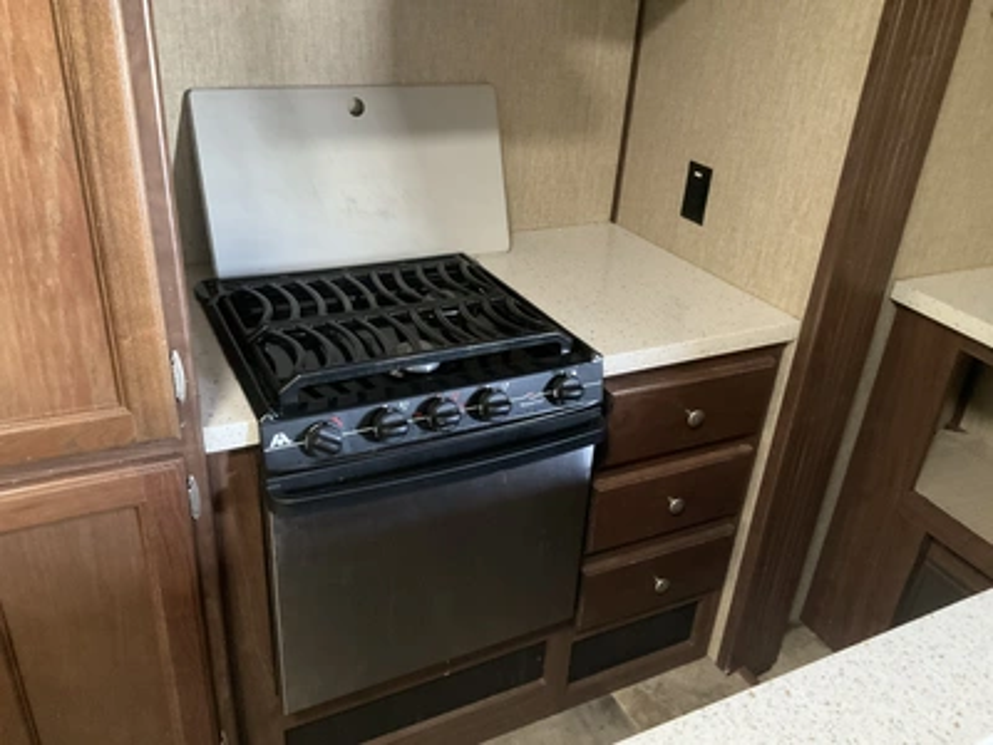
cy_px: 372
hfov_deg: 61.7
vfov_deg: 48.2
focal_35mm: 29
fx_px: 832
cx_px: 496
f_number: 1.8
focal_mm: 3
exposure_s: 1/30
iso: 500
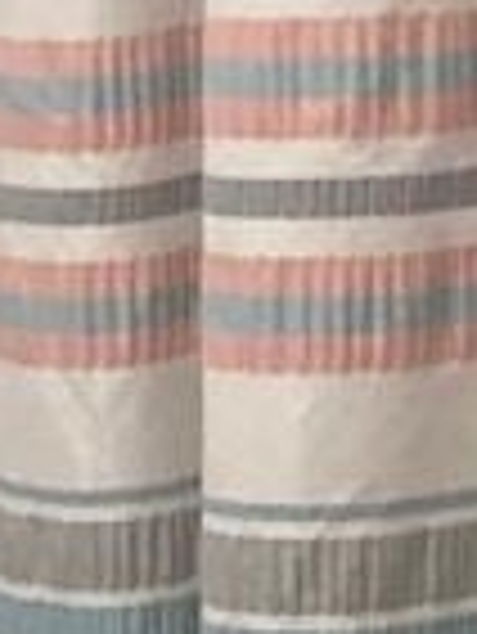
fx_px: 3724
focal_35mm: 203
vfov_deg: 9.2
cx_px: -45
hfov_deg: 7.3
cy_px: 1187
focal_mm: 3.99
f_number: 1.8
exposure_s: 1/60
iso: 200
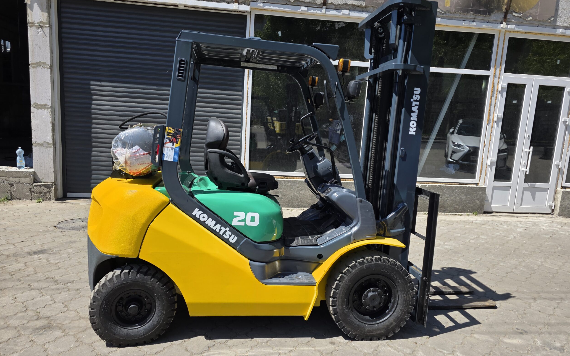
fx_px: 388
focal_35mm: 25
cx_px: 287
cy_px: 177
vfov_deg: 49.3
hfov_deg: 72.6
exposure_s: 1/3972
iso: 80
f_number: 1.7
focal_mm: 6.3
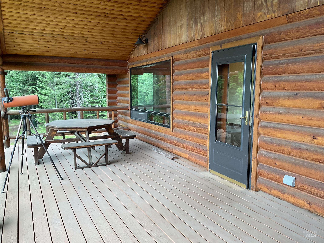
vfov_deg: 48.2
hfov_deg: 61.7
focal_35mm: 29
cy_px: 122
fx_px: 271
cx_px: 162
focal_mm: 3
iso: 40
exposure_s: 1/60
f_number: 1.8
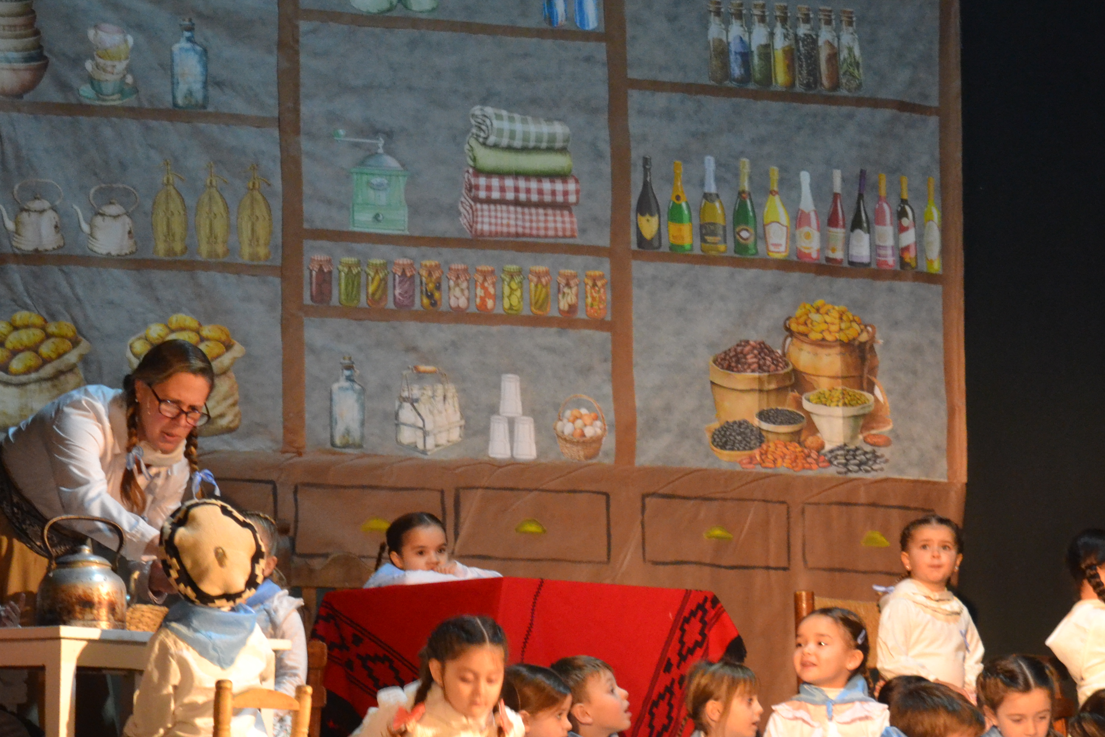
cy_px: 413
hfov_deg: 15.3
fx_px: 4107
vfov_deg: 10.2
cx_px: 579
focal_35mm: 134
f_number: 5.6
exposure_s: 1/60
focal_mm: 55
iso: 2200
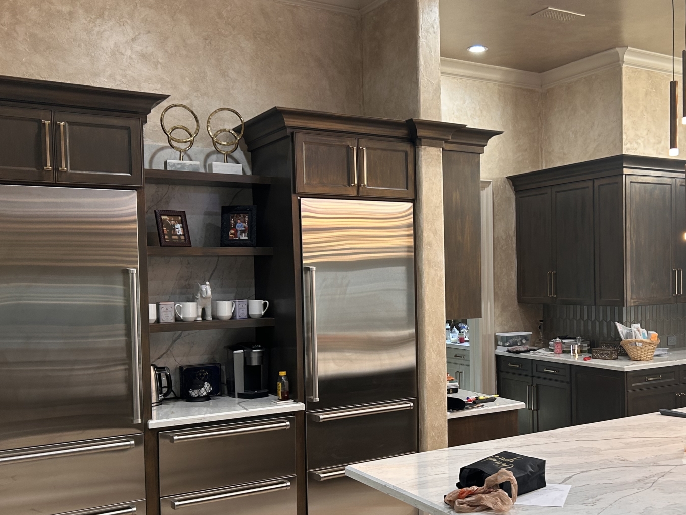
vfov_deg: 36.8
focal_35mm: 39
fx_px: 773
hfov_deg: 47.1
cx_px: 457
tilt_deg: -1.5
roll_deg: +1.6
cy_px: 286
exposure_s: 1/60
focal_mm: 5.7
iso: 100
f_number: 1.5
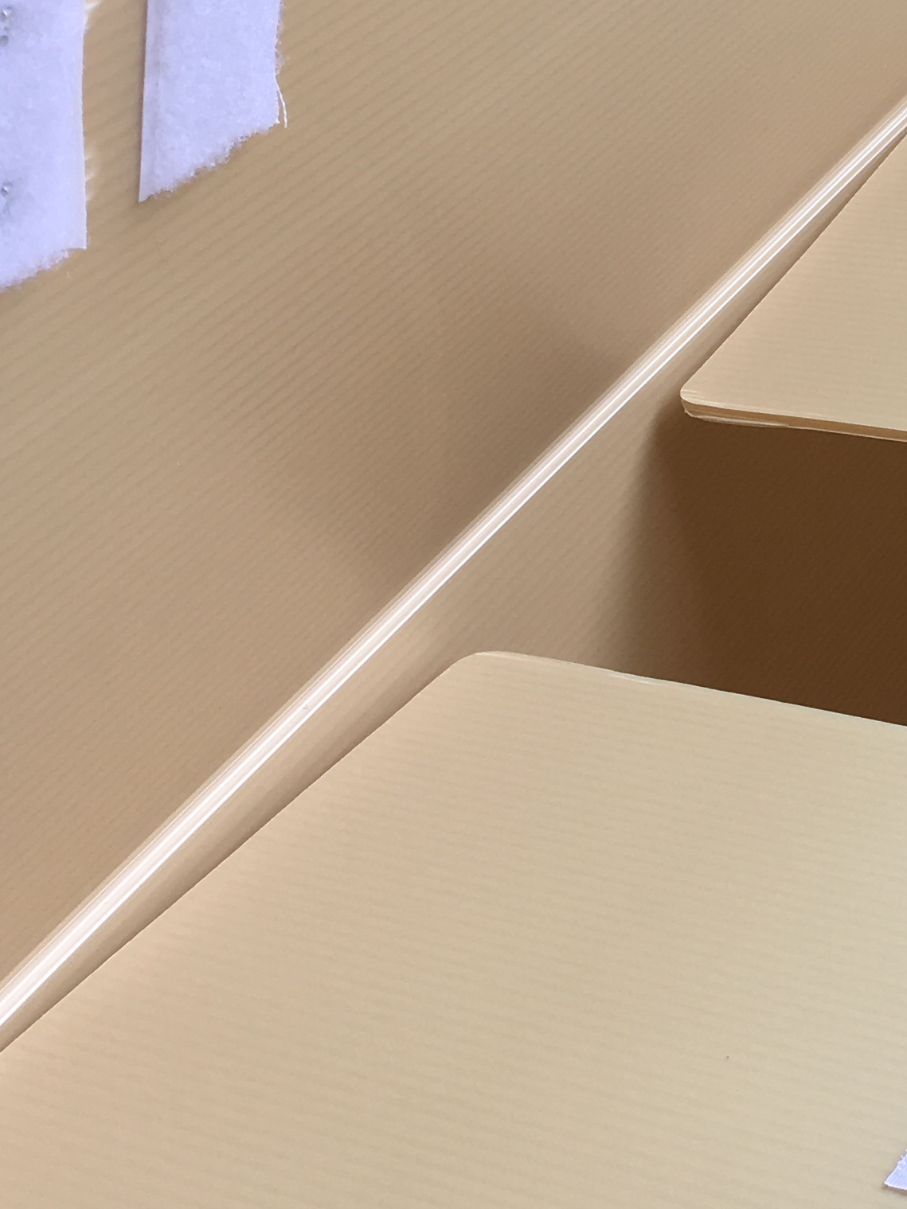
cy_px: 607
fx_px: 2690
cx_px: 833
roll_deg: +7.7
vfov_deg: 25.3
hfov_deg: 18.8
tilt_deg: -32.8
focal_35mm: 77
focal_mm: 4.15
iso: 32
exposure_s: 1/100
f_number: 2.2
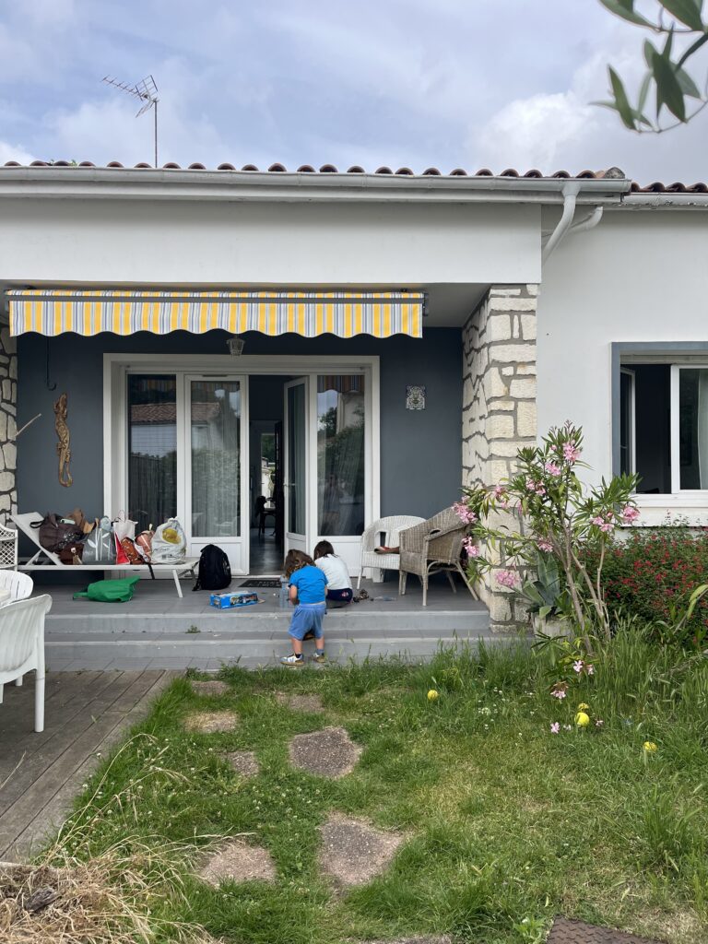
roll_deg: +0.2
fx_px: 709
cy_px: 472
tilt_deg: +0.0
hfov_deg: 53.1
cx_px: 354
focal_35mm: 26
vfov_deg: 67.3
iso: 50
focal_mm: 5.1
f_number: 1.6
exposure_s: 1/1266
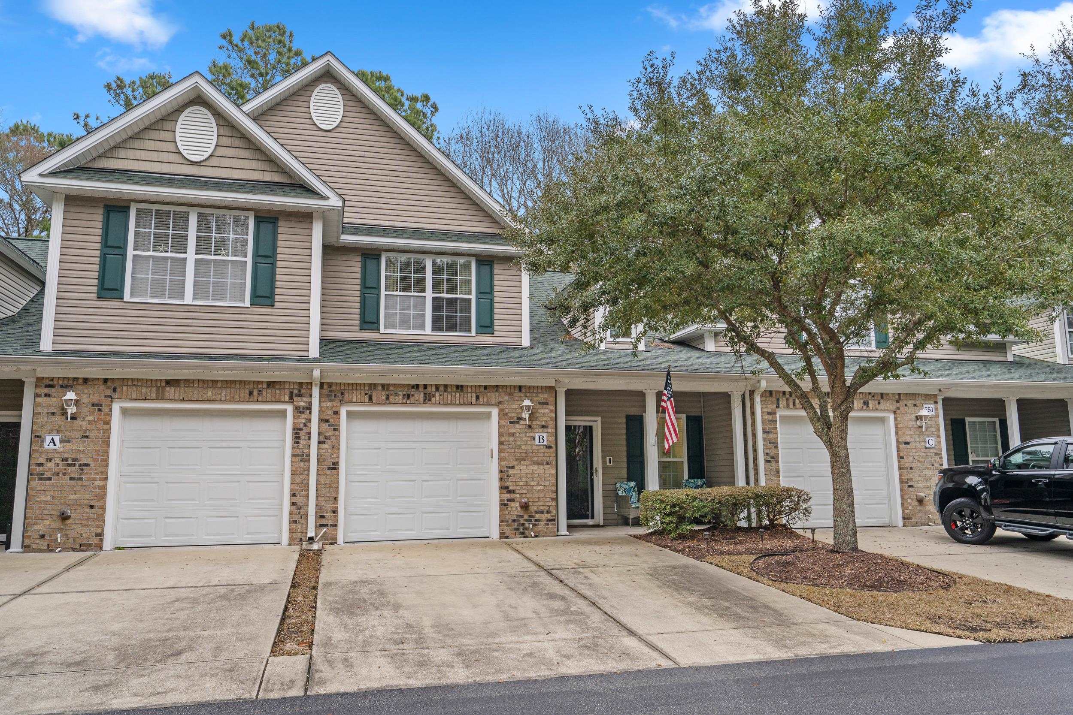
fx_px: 775
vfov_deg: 49.6
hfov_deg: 69.4
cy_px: 358
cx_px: 536
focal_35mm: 26
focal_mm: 26
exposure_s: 1/60
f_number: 8
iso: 500
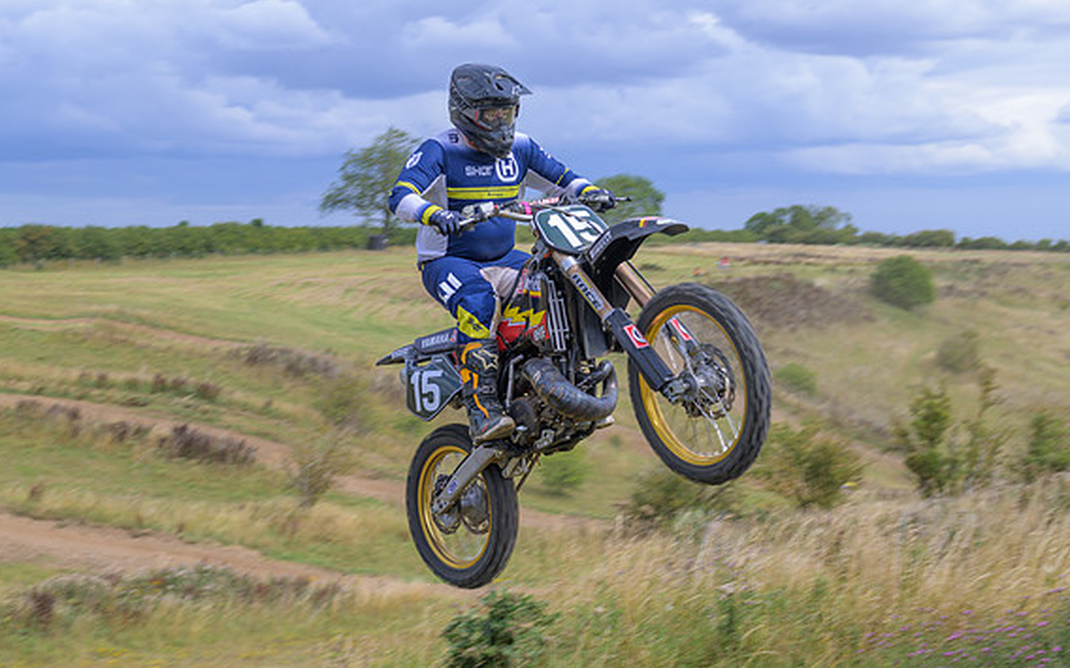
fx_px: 1604
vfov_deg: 23.5
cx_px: 421
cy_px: 443
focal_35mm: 55
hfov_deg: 36.7
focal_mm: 40
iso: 50
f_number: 4
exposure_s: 1/320
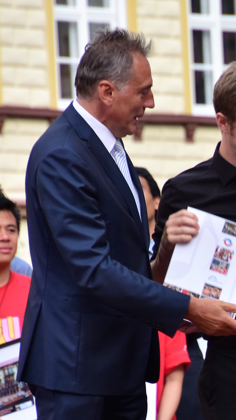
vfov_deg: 5.1
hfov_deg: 2.8
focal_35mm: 425
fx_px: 4729
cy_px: 274
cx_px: 379
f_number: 6
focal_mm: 125
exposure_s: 1/200
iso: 250
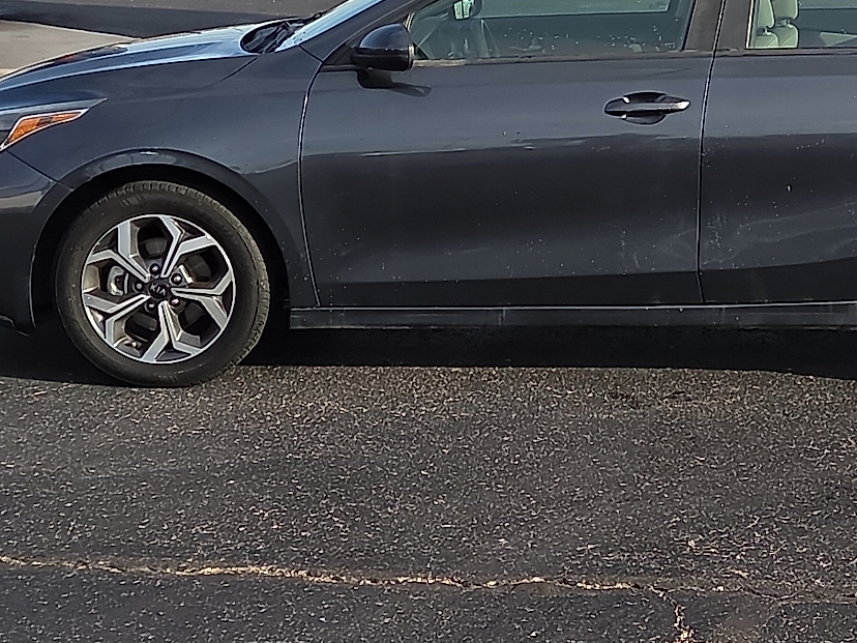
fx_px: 2104
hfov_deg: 22.8
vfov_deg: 17.3
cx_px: 655
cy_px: 202
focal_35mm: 85
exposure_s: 1/1000
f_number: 1.8
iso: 25
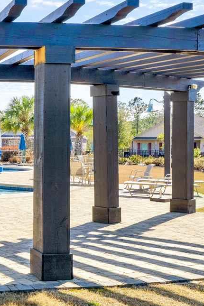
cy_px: 134
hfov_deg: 21.2
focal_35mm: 56
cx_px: -86
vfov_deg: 35.8
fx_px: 472
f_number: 11
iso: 400
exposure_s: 1/640
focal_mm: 17.5
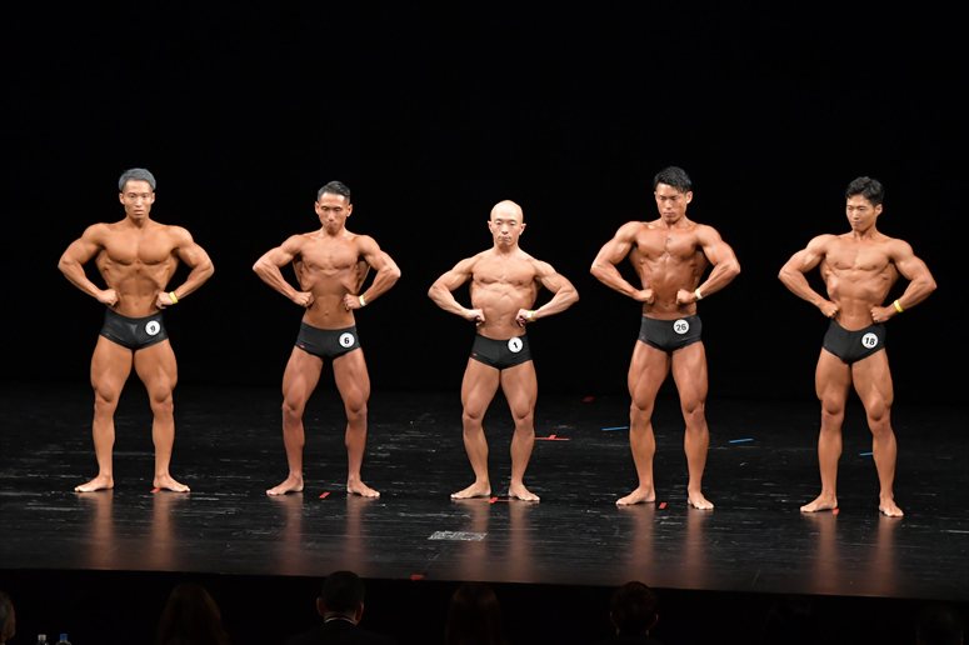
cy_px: 322
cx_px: 484
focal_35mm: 157
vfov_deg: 8.7
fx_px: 4224
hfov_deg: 13.1
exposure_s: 1/400
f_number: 5.6
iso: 3200
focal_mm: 105
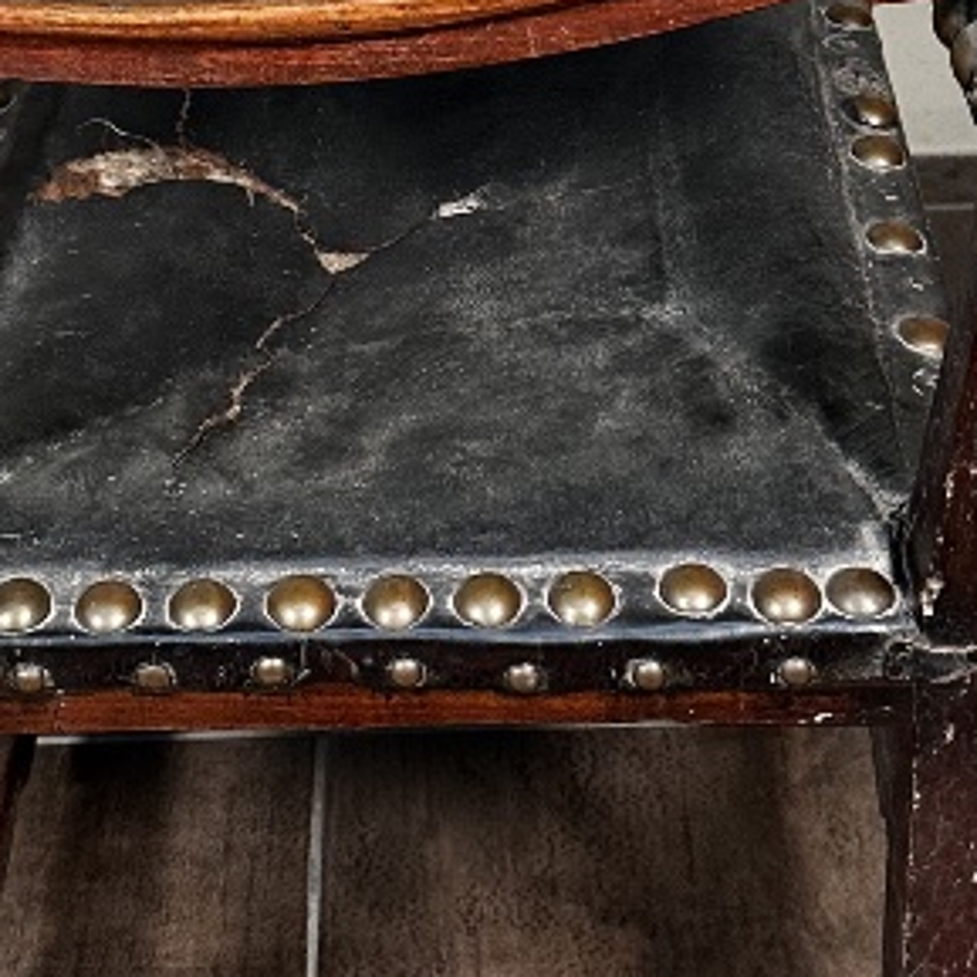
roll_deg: +2.1
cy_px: -355
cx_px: 409
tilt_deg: -20.0
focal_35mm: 88
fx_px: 2810
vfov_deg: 18.2
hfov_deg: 19.7
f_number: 1.78
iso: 160
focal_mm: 6.86
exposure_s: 1/100
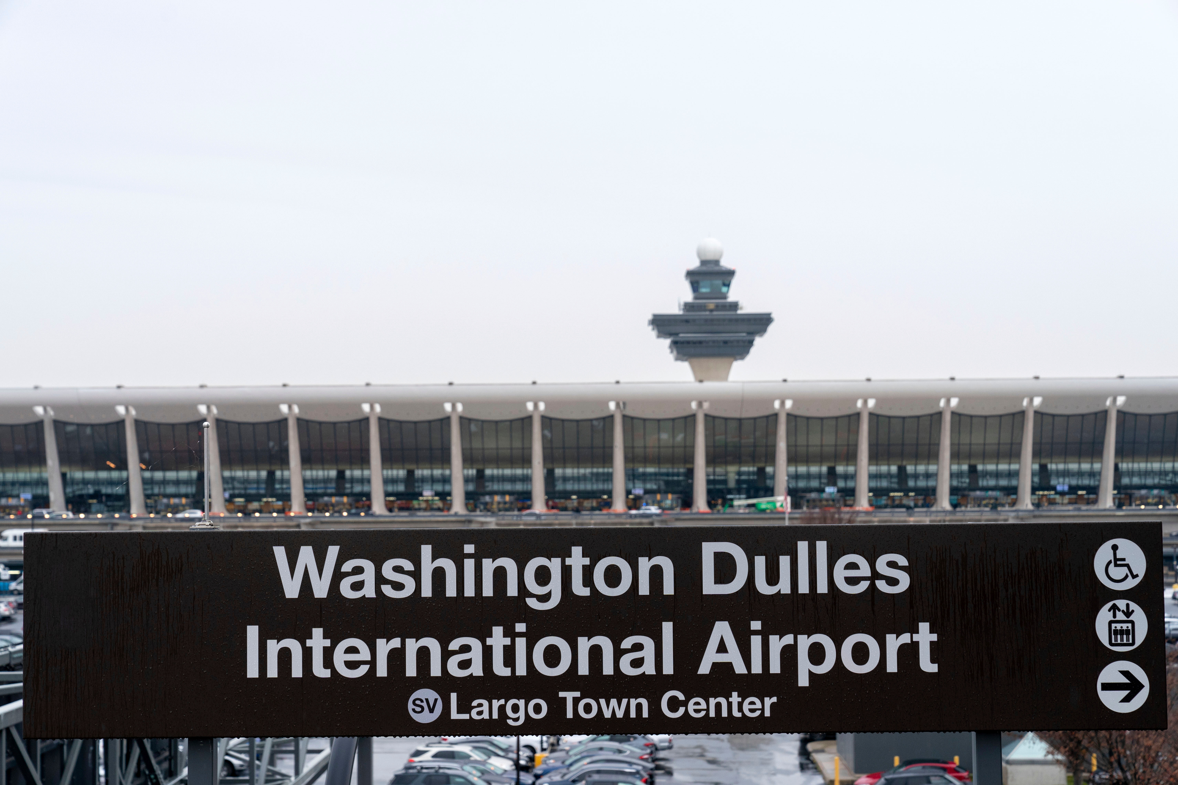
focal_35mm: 62
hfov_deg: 32.4
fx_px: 2029
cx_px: 589
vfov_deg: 21.9
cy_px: 392
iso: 800
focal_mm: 62
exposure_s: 1/320
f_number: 5.6
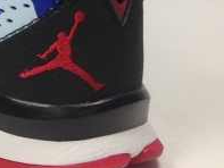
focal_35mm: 117
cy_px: -66
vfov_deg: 12.2
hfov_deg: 15.5
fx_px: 758
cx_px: -115
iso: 50
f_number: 2.4
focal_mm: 4.13
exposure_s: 1/120
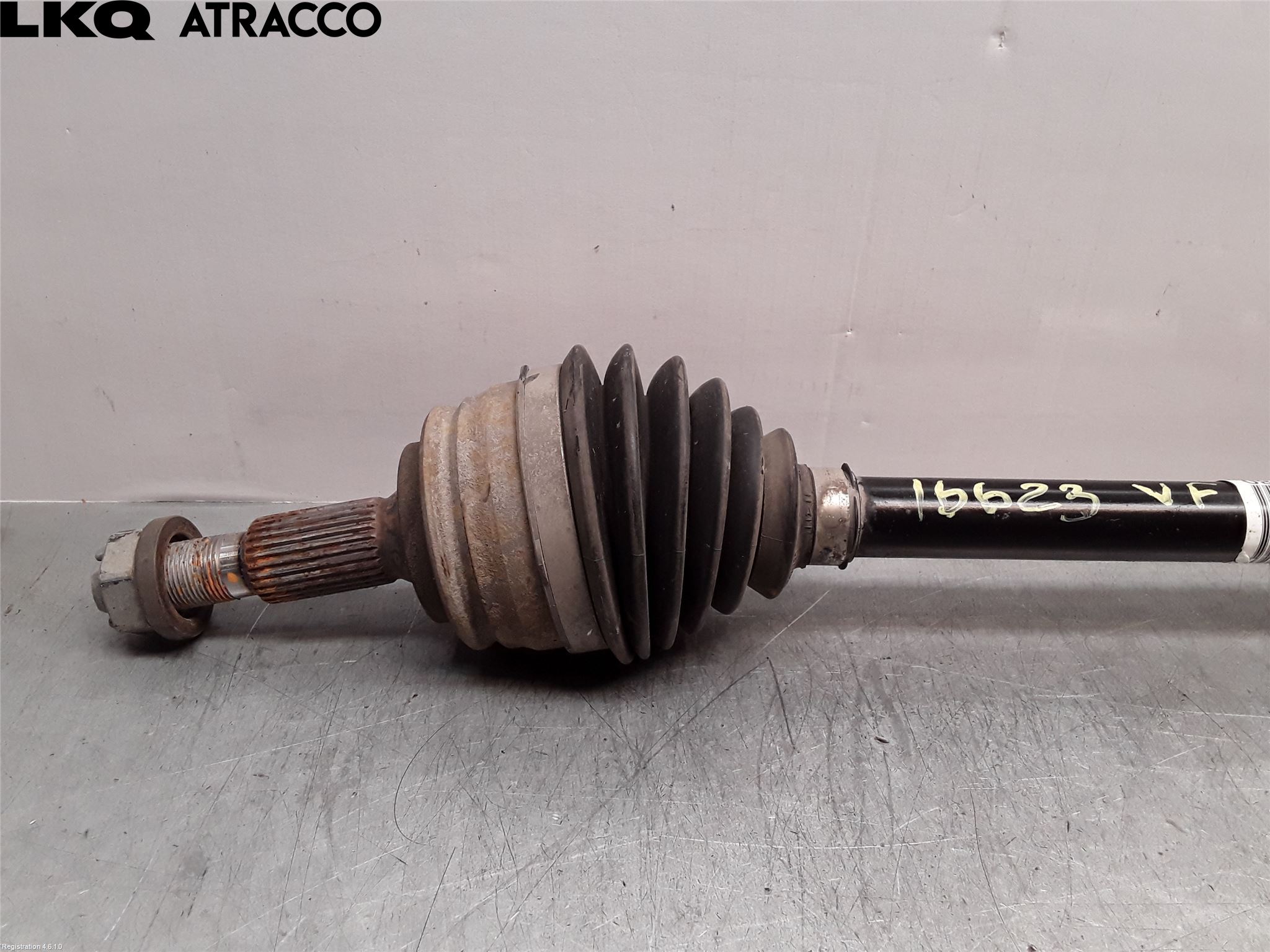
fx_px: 1027
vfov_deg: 49.7
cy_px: 476
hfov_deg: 63.4
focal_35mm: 28
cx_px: 635
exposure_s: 1/104
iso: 100
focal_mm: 2.91
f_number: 1.9
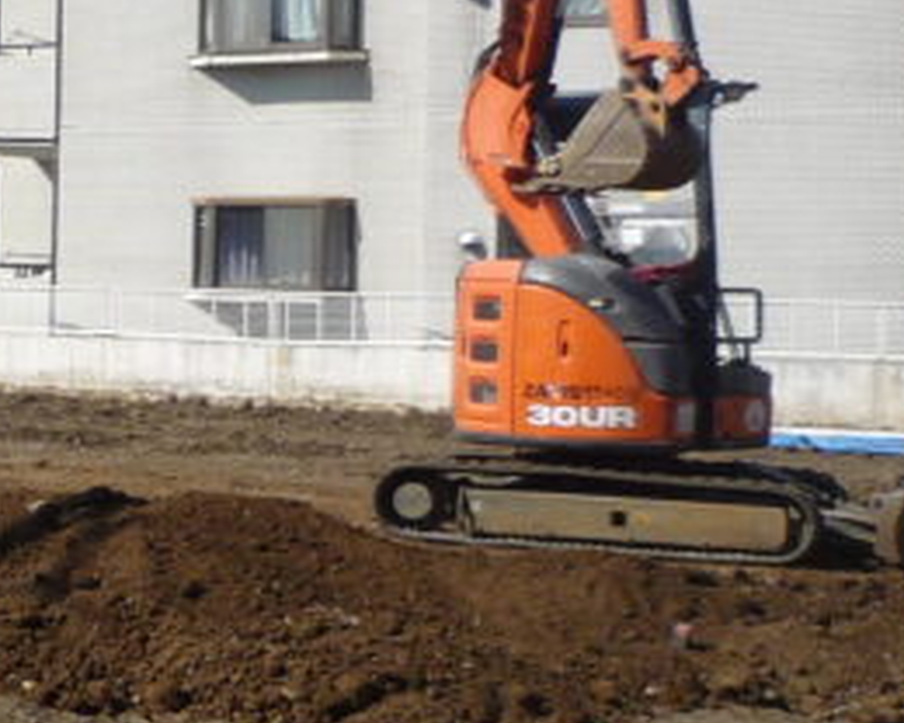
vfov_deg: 16.0
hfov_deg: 16.1
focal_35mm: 96
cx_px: -824
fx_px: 2568
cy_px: 320
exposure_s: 1/800
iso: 100
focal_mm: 4.4
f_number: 4
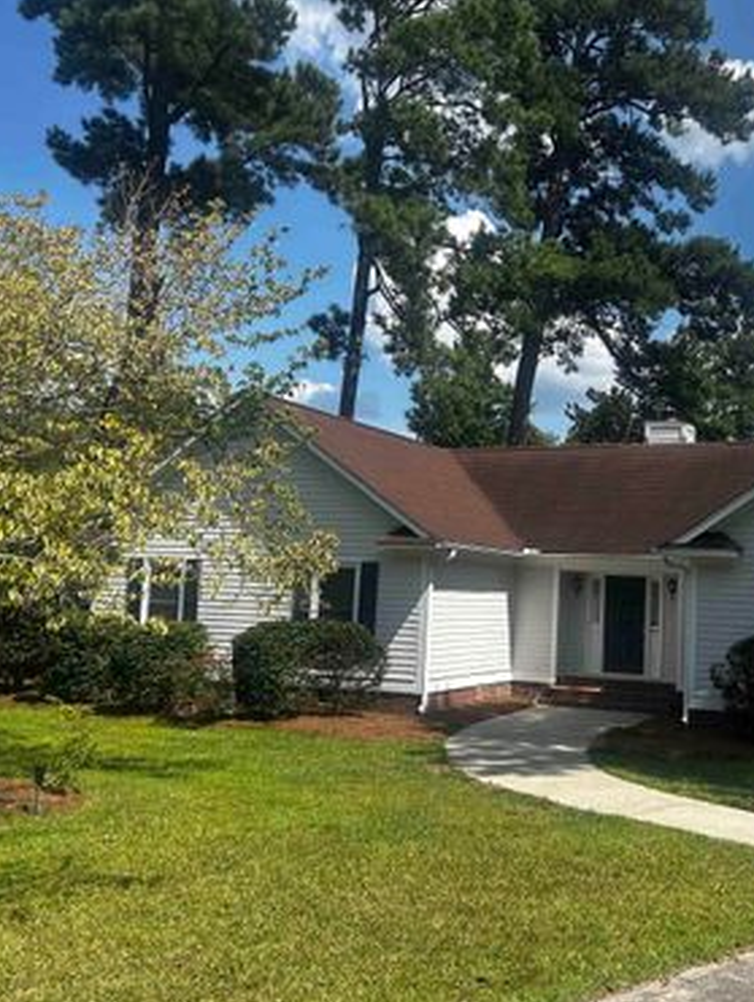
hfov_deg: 39.7
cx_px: 562
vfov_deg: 52.6
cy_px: 501
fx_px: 1015
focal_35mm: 35
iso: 50
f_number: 1.5
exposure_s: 1/3704
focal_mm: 5.7
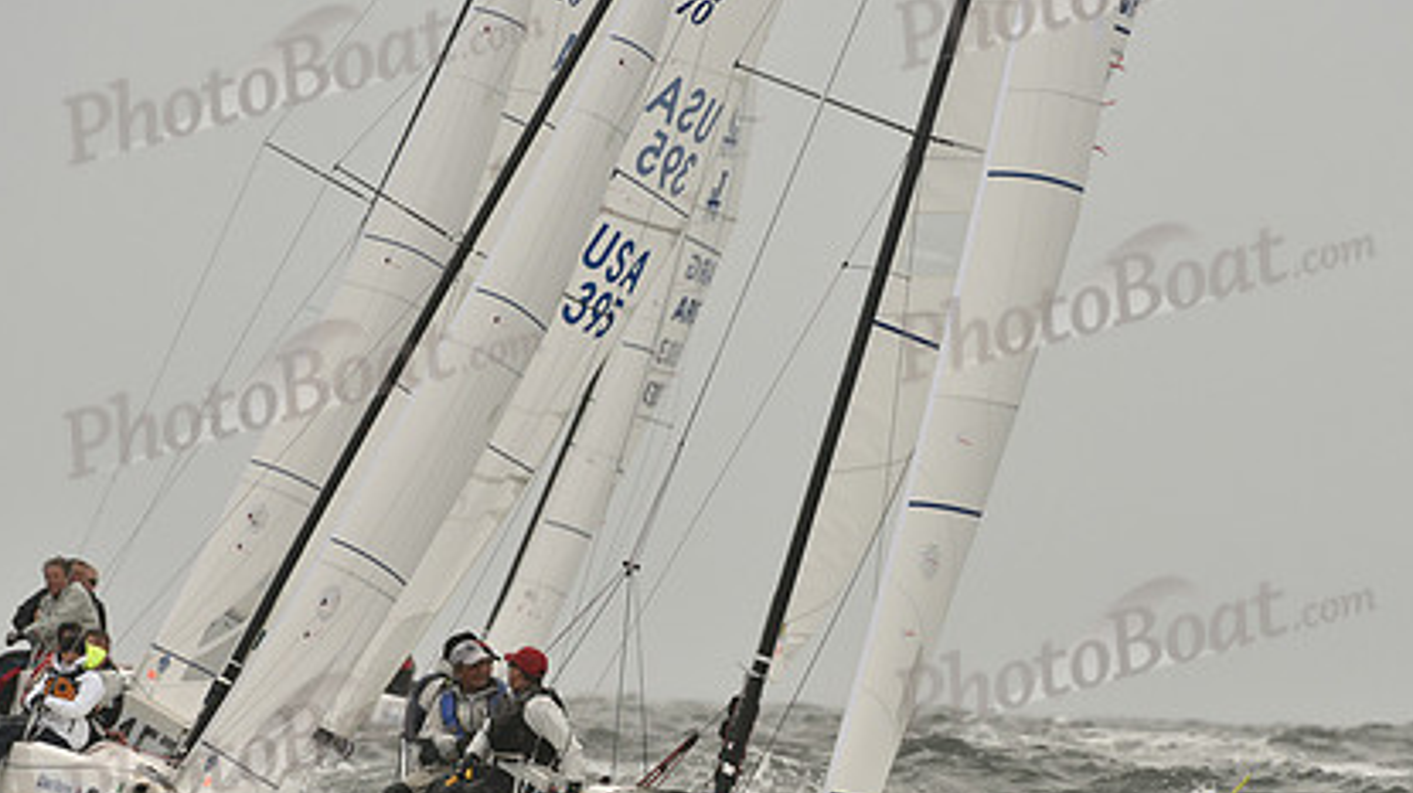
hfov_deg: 3.7
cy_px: 519
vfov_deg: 2.1
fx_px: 21946
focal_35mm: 586
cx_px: 722
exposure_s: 1/1250
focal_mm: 400
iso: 400
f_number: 7.1
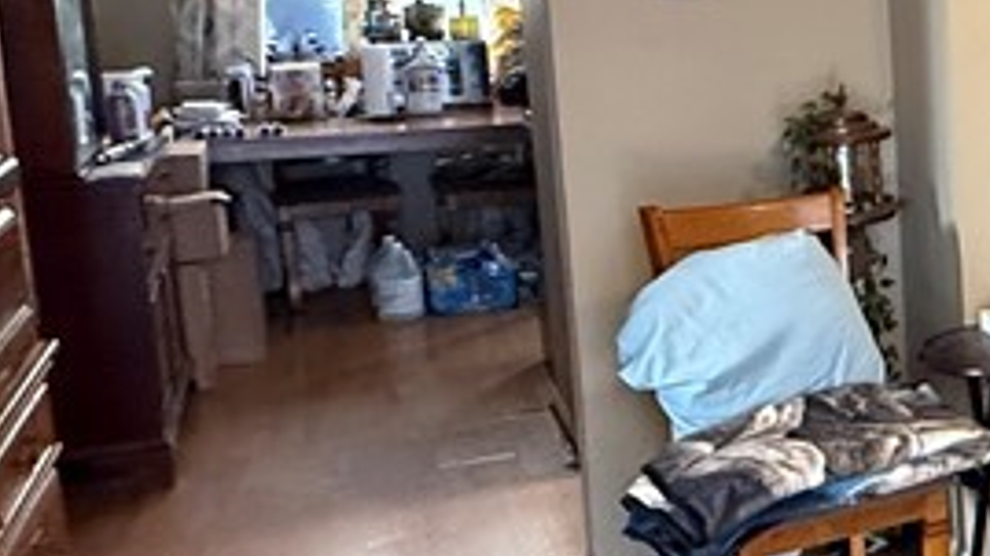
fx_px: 1522
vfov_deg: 20.5
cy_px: 140
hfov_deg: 26.7
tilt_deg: -8.2
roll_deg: +0.6
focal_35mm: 58
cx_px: 1457
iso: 640
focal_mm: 2.22
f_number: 2.2
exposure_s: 1/60
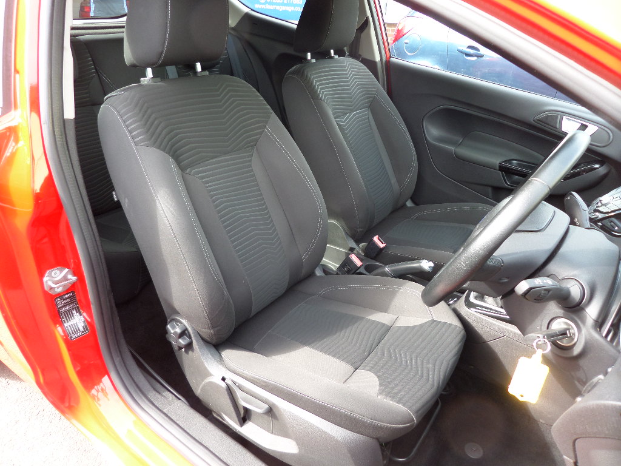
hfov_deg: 71.6
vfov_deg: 56.8
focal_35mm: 24
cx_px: 310
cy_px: 233
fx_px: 431
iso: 80
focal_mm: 4.3
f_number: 3.1
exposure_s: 1/45
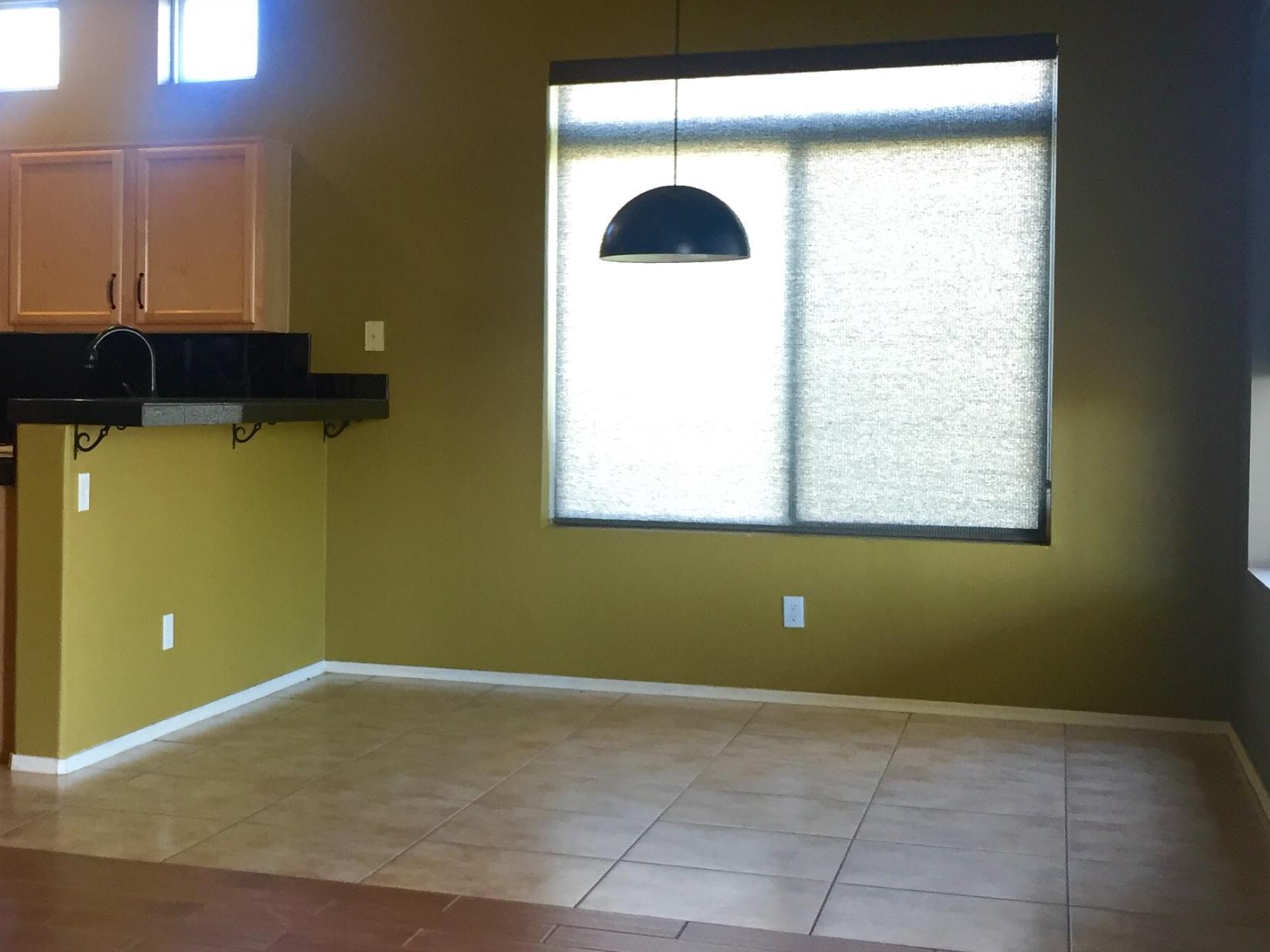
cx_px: 230
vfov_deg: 27.5
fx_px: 1944
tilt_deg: -1.7
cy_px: 404
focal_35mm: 53
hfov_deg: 34.9
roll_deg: -1.1
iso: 80
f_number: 2.2
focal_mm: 4.15
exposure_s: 1/30
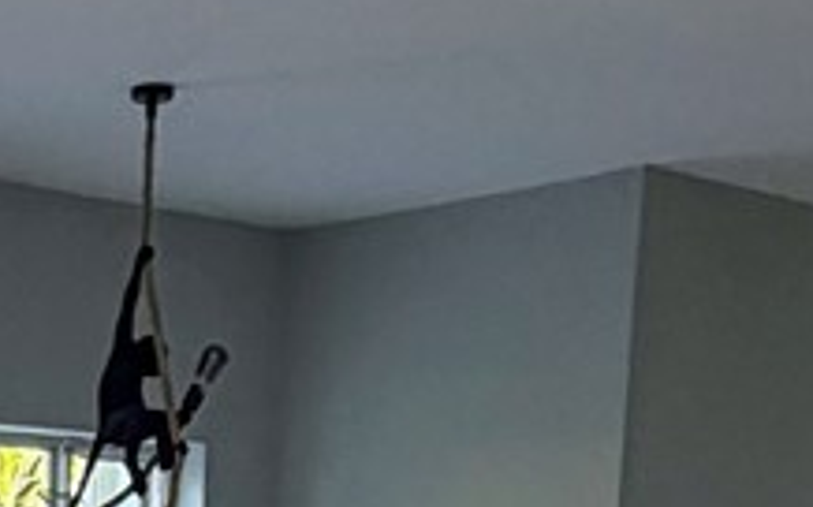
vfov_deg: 10.9
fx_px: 2414
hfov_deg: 17.5
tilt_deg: -8.1
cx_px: -336
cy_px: 1021
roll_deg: -1.3
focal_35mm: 109
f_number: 2.2
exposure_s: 1/60
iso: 200
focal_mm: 2.22
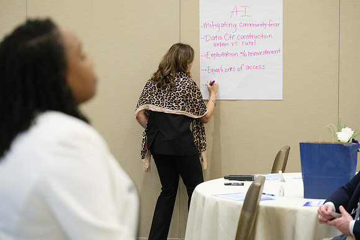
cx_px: 180
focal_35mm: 116
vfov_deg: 11.8
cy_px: 120
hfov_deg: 17.6
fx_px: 1160
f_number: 2.8
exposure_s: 1/160
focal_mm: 77.3
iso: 3200
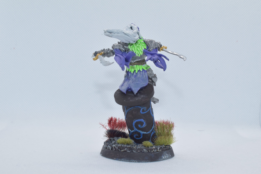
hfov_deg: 37.8
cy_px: 87
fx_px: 381
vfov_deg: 25.8
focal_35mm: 52
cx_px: 130
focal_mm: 35
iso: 800
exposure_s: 1/125
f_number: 16
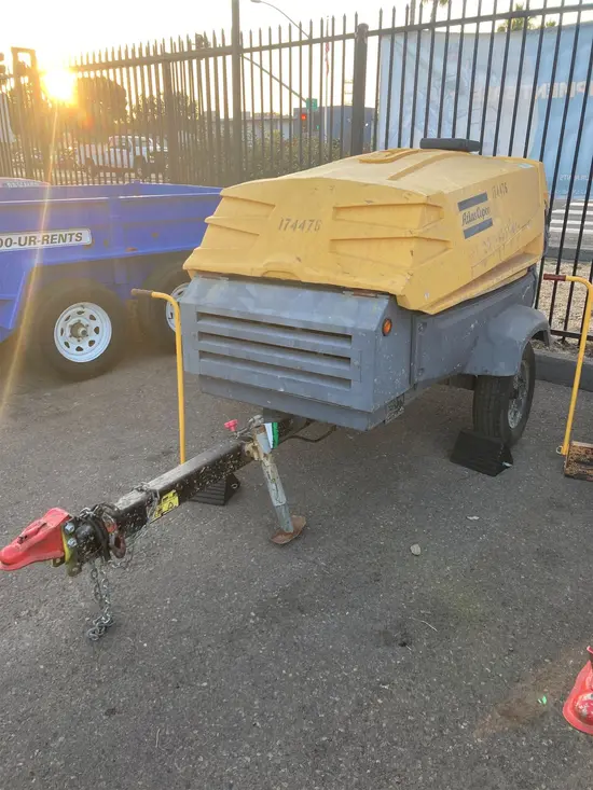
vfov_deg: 63.4
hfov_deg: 49.8
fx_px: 639
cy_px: 395
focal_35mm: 28
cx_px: 296
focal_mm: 3.99
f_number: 1.8
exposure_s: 1/121
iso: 32
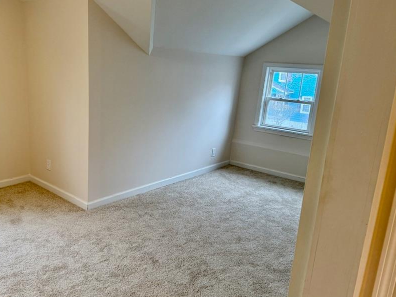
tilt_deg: -14.0
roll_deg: -2.6
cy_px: 152
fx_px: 355
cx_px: 145
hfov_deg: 57.5
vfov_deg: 45.5
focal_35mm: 31
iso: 250
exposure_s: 1/120
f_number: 1.78
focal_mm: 6.76
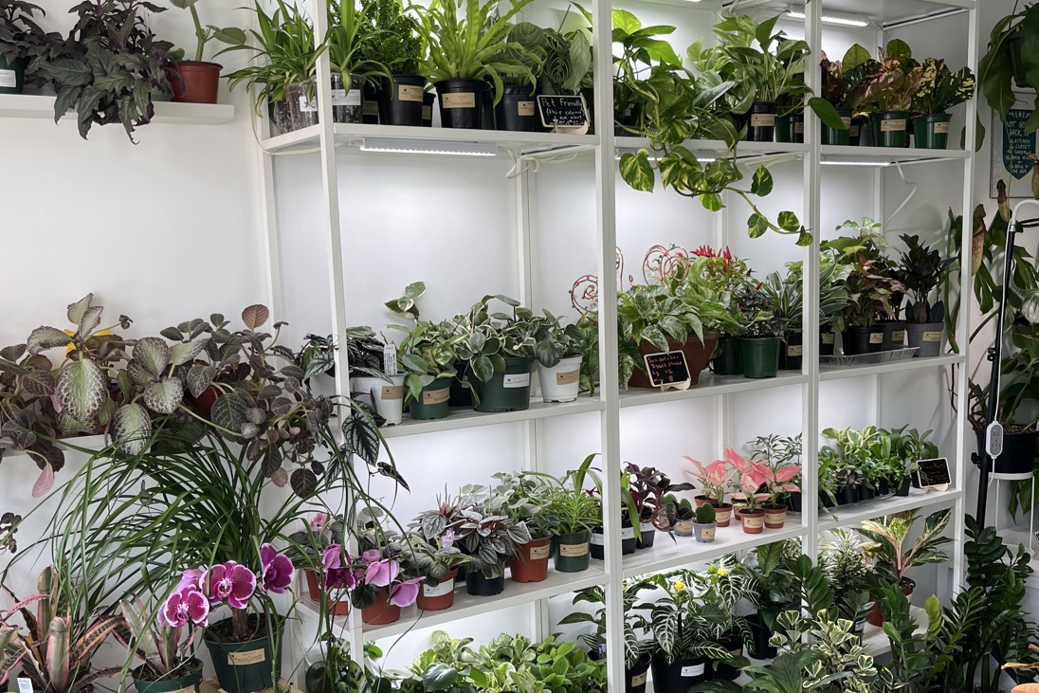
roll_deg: +2.4
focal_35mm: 37
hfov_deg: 51.9
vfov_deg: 35.8
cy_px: 416
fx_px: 1068
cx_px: 515
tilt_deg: -8.7
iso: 32
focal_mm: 5.1
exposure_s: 1/120
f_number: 1.6
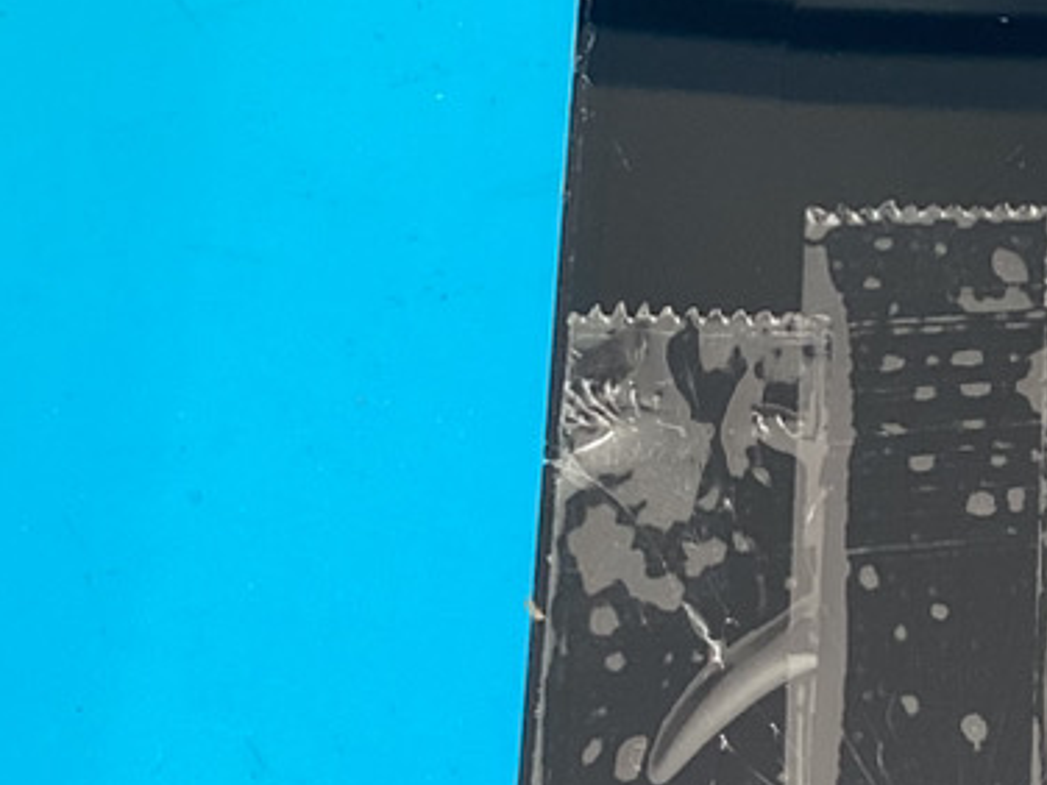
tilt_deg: -65.4
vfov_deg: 14.3
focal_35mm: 99
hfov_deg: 18.7
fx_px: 2994
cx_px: 1264
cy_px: 1030
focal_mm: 3.3
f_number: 2.4
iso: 80
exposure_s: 1/50
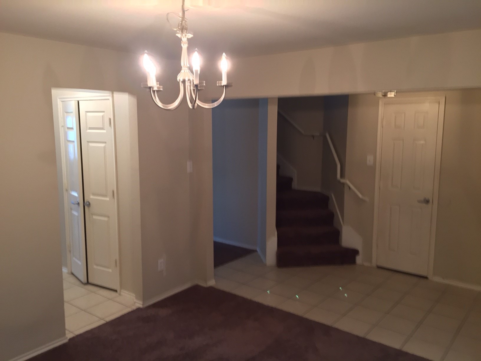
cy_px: 180
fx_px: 403
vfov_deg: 48.2
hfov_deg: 61.7
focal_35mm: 29
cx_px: 240
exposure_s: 1/30
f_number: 2.2
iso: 160
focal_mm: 4.15
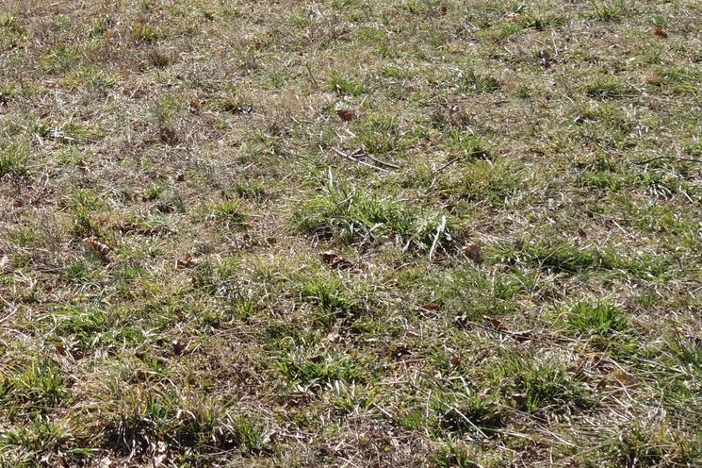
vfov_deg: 16.9
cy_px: -92
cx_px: -69
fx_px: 1501
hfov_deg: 24.6
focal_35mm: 77
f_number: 6.3
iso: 400
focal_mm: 10.4
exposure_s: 1/800
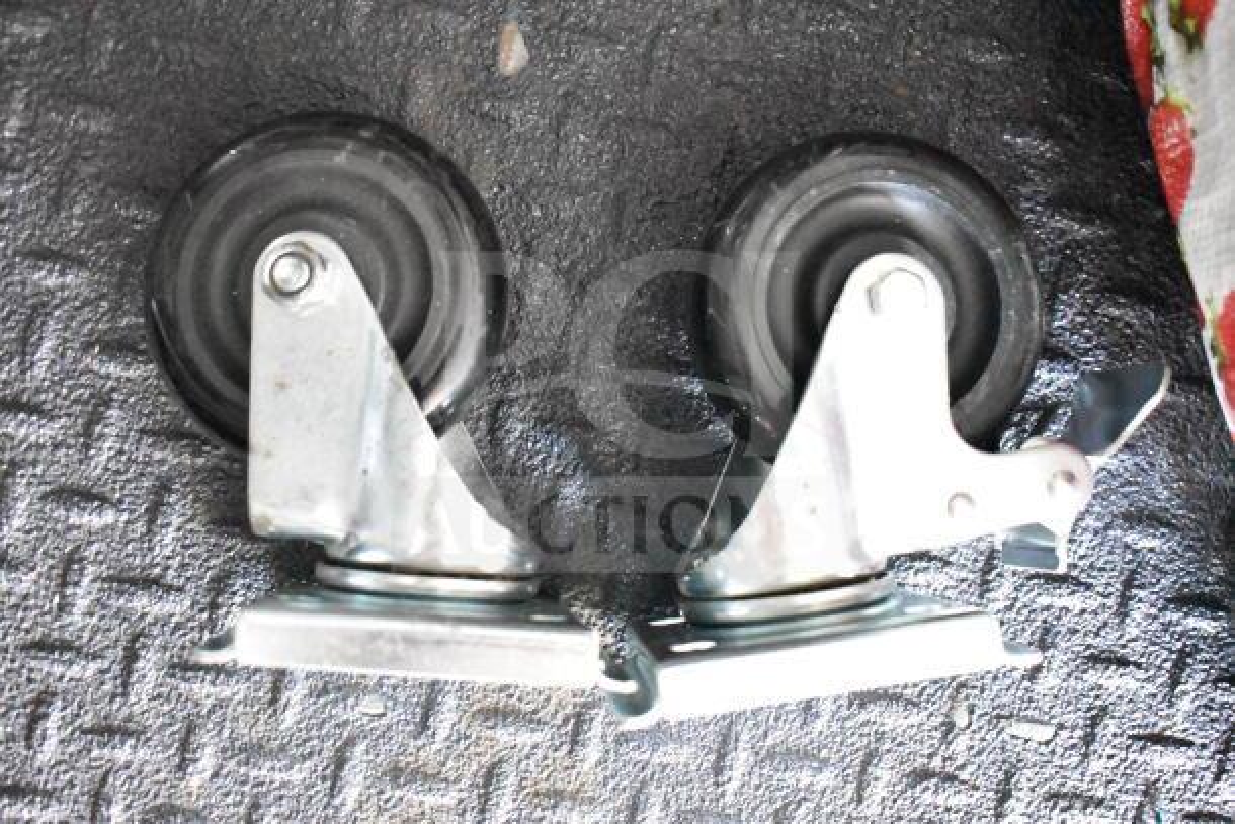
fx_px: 1390
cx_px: 618
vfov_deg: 33.0
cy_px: 412
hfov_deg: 47.9
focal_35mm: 40
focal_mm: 27
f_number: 4
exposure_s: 1/40
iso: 14400
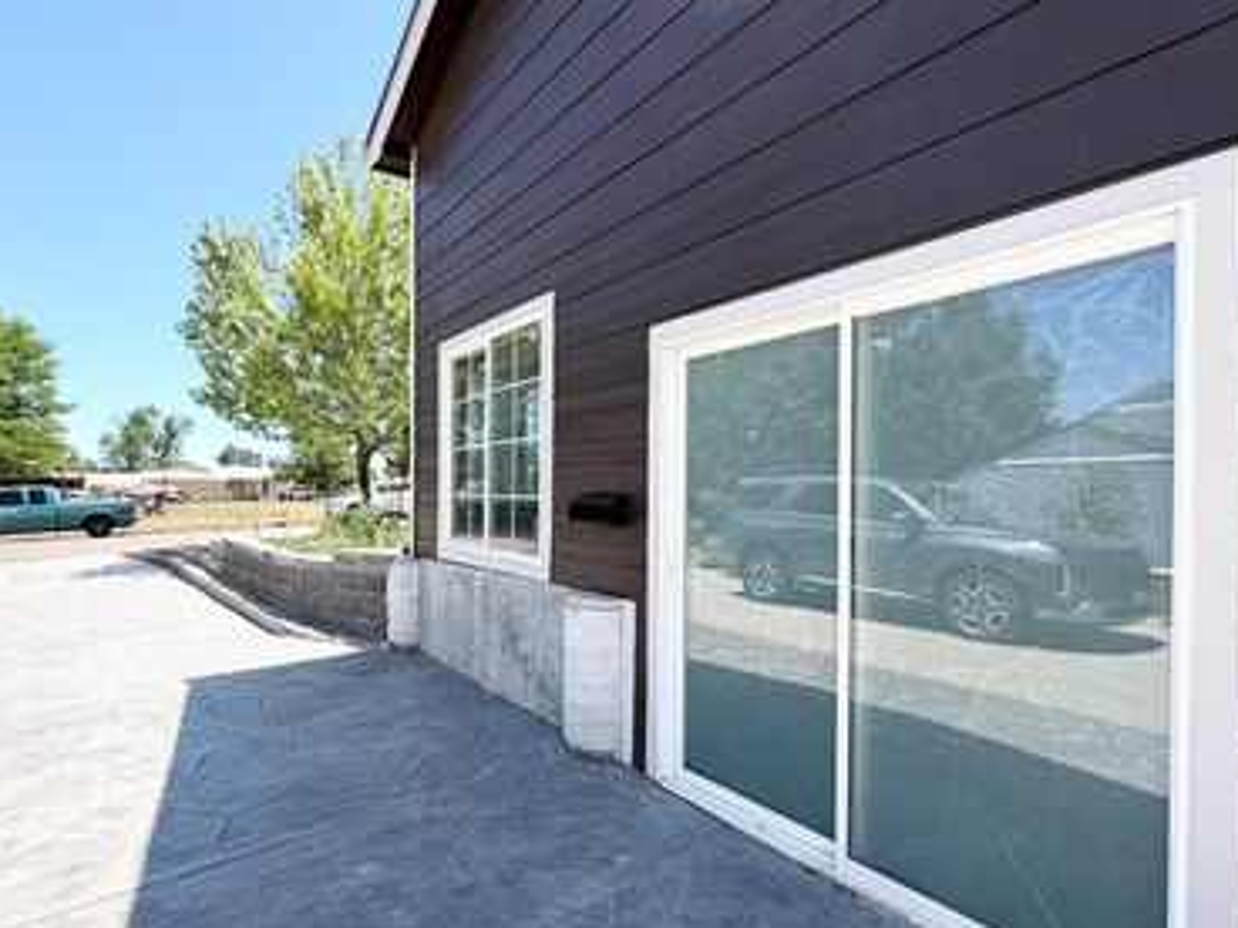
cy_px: 496
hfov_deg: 84.4
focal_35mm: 19
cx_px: 562
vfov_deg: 68.6
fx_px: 680
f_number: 2.2
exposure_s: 1/770
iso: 40
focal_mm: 2.22
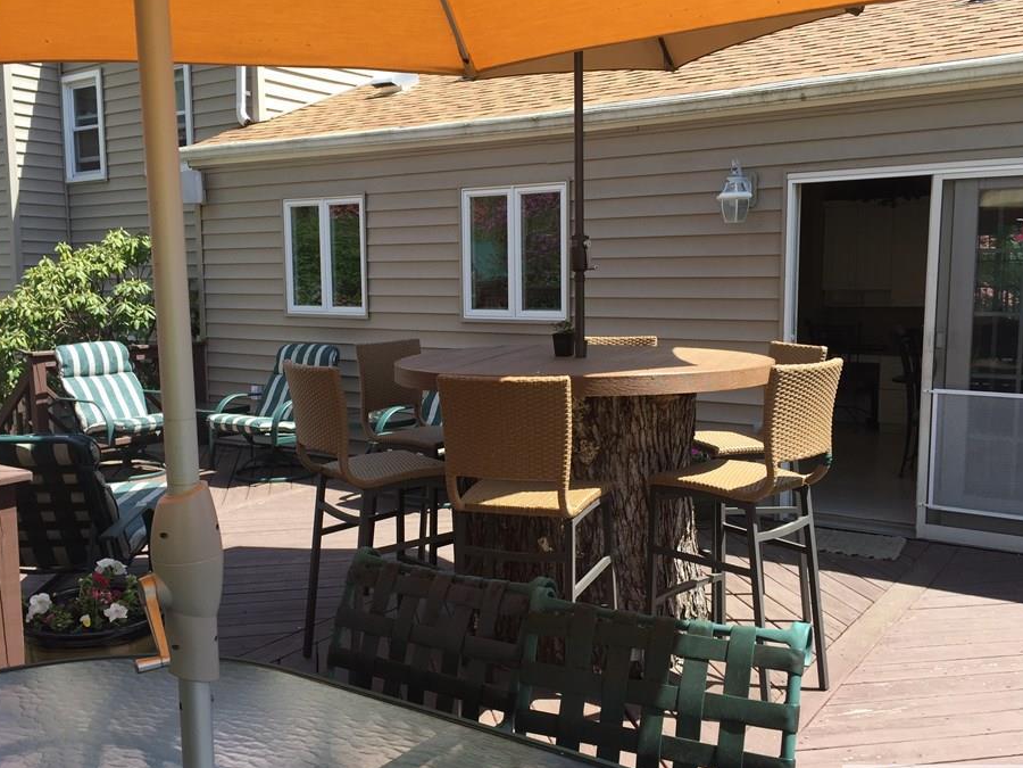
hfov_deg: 55.3
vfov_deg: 42.9
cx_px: 492
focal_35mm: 33
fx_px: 975
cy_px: 399
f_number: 2.2
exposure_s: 1/618
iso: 32
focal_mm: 4.15
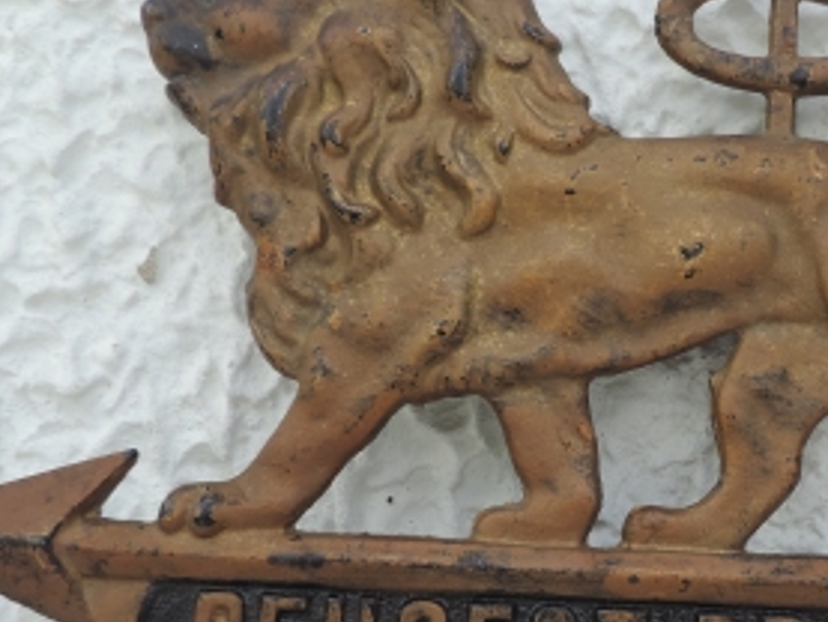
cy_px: 431
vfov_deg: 27.8
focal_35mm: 52
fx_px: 1244
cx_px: 649
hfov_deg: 35.7
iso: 80
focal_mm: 4.3
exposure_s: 1/400
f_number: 3
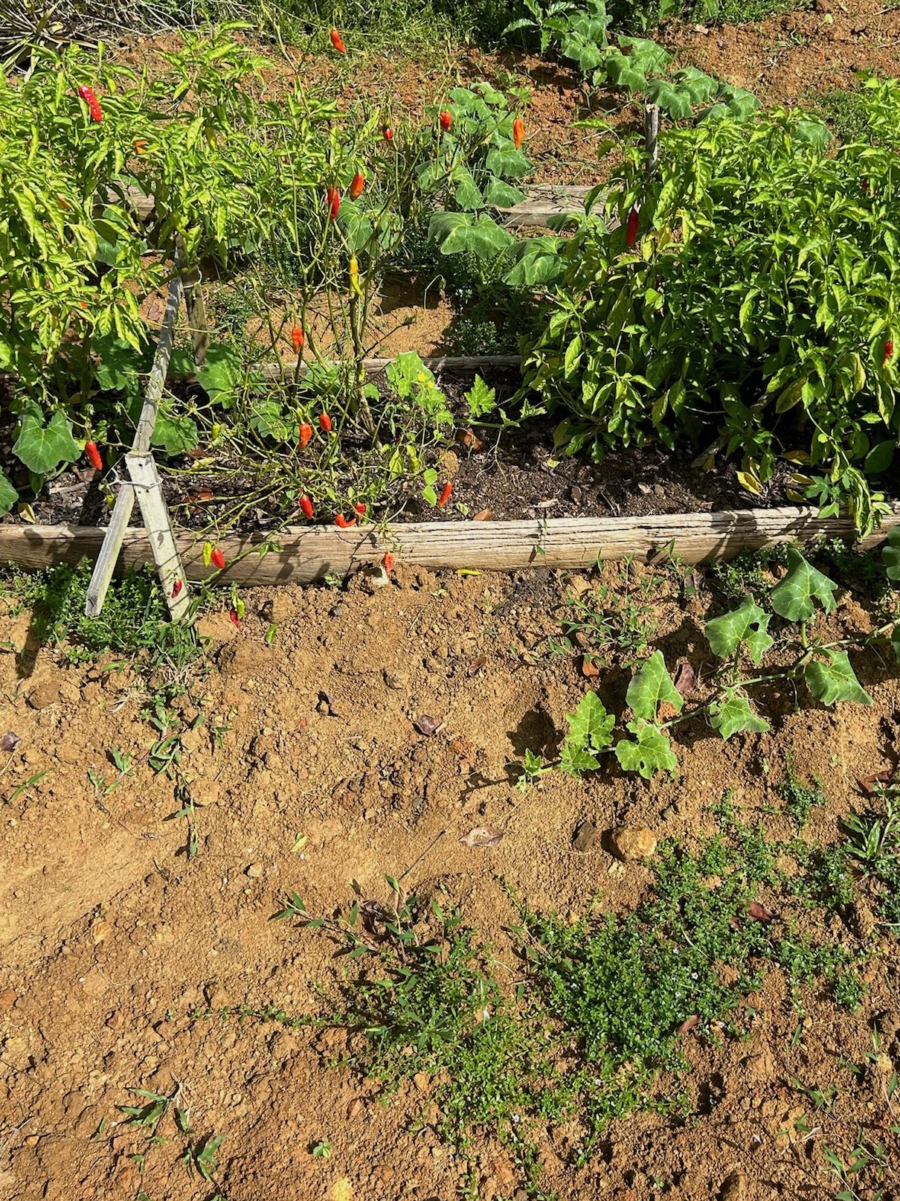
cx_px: 507
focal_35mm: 33
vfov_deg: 55.1
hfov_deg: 42.9
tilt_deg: -42.6
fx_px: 1144
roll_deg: -2.0
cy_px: 496
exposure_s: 1/3257
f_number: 1.5
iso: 50
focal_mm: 5.7
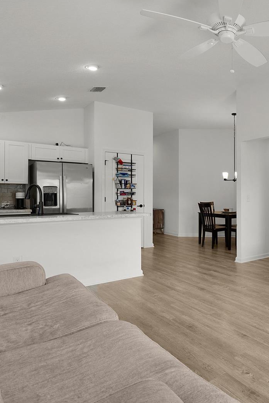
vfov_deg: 69.4
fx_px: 291
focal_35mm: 26
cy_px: 201
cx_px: 250
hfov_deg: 44.3
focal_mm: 17
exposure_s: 1/80
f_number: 10
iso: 800
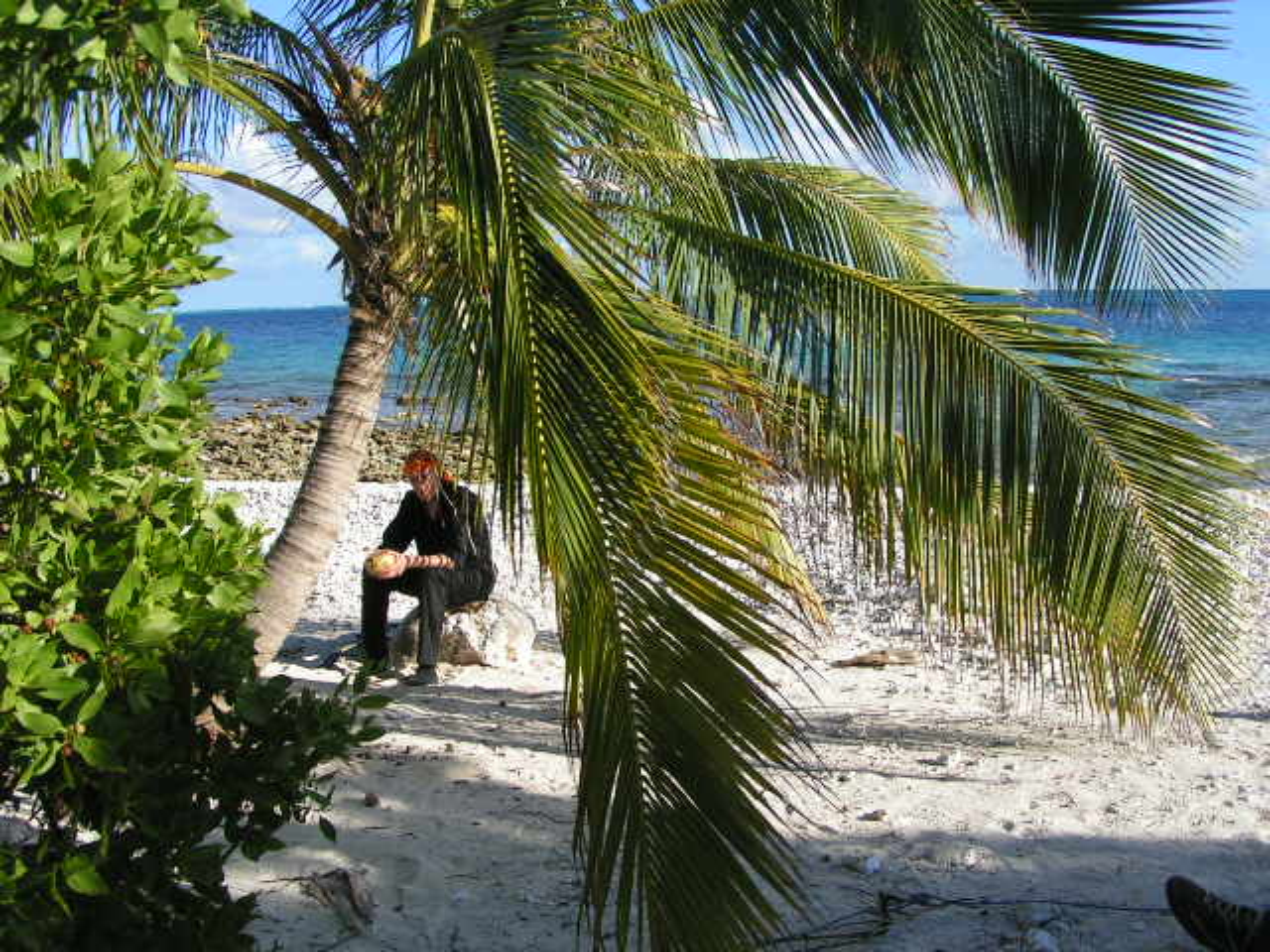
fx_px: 1394
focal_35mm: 38
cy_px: 476
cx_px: 635
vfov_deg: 37.7
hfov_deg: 49.0
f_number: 5.6
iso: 50
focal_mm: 5.8
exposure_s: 1/250
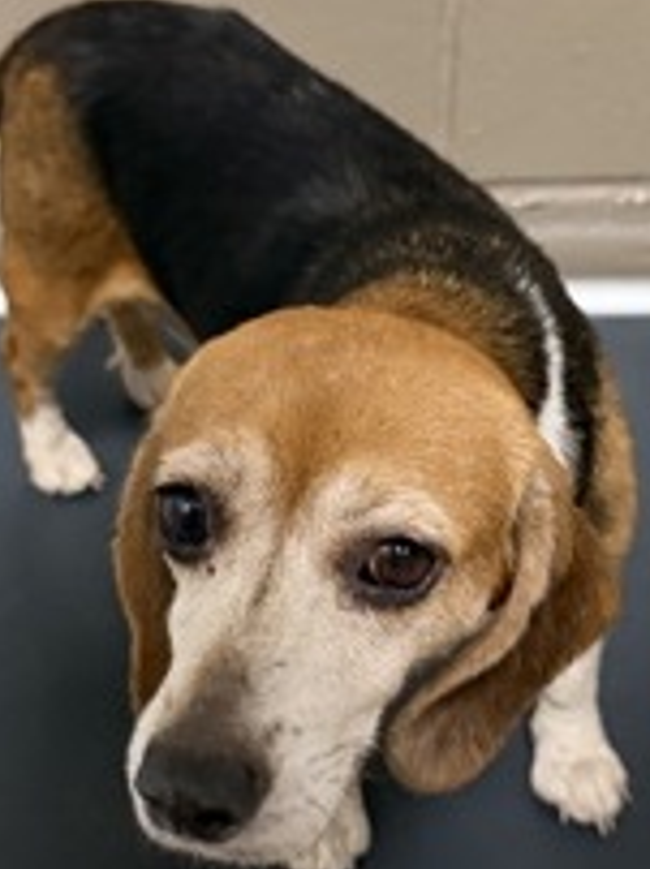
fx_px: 1254
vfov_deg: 38.2
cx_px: 299
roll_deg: -2.9
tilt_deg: -39.6
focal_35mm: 50
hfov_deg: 29.0
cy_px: 447
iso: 800
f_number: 1.78
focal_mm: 6.76
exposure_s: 1/40
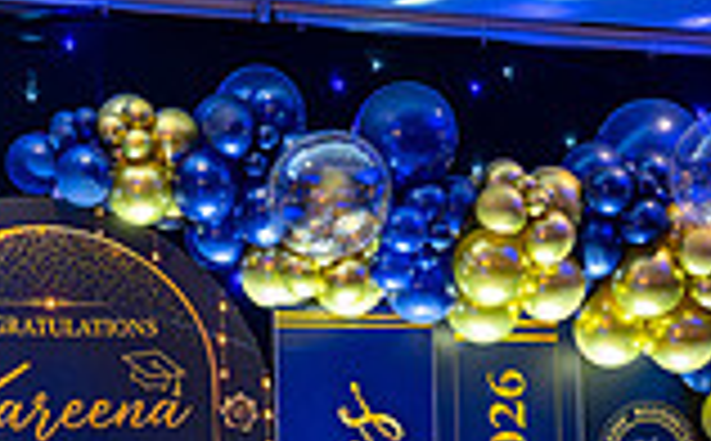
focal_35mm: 107
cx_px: 288
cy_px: 678
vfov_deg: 11.6
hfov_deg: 19.5
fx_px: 2069
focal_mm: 28
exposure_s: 1/60
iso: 1100
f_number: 2.8
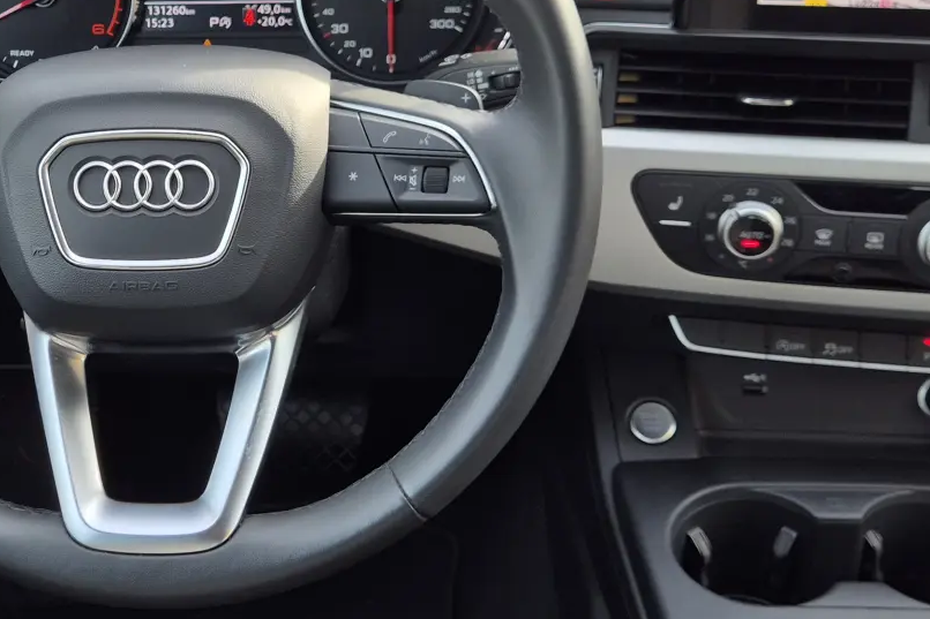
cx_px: 242
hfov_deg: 34.4
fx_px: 1472
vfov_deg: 23.7
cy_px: 234
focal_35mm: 57
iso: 32
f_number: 1.8
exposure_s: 1/180
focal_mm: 5.4
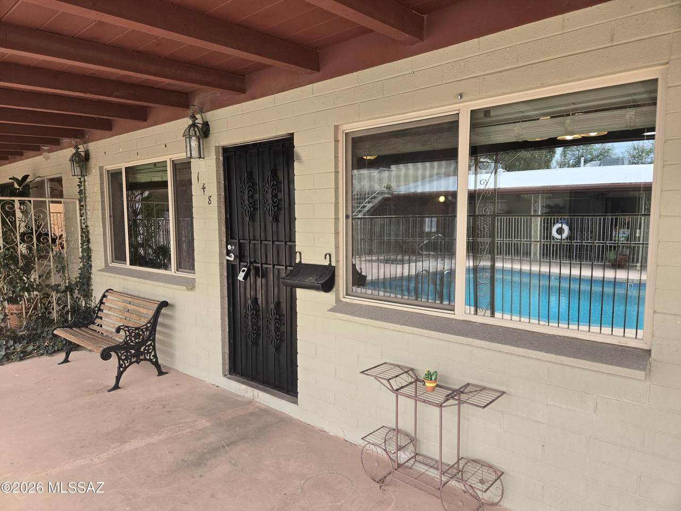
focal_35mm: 23
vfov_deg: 58.9
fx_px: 452
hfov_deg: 73.9
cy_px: 256
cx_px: 340
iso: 25
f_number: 1.8
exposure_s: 1/203
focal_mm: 5.4
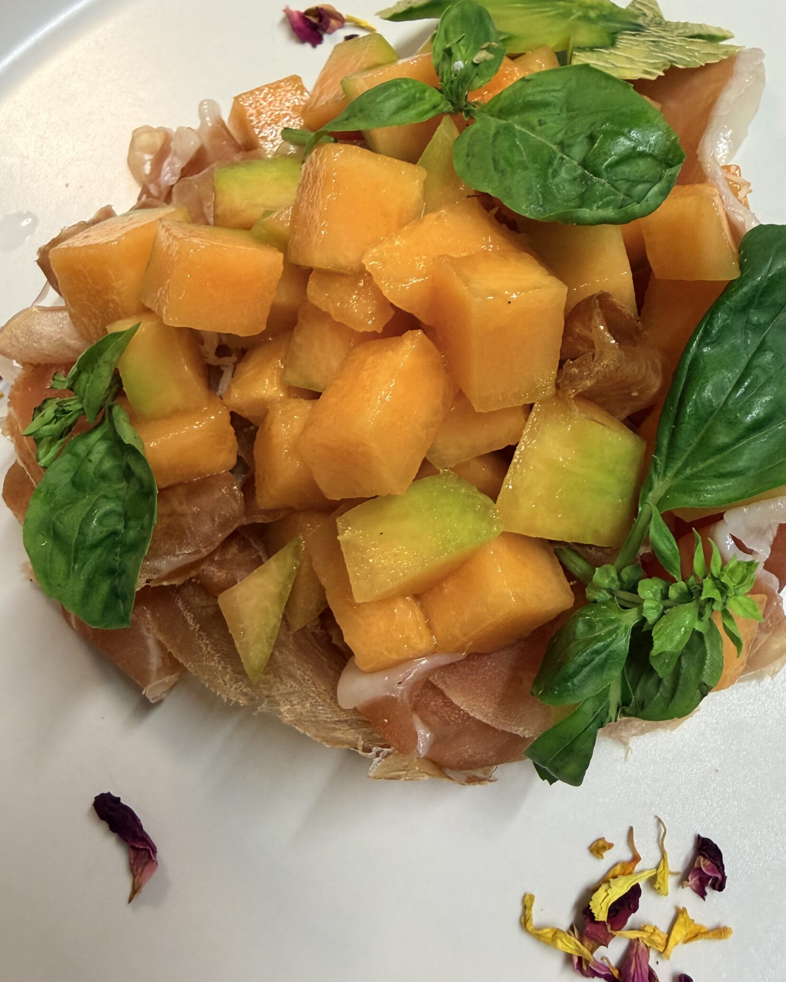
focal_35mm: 29
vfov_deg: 60.4
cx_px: 441
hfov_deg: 49.9
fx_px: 843
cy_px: 448
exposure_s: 1/50
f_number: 2.2
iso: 200
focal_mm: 2.22
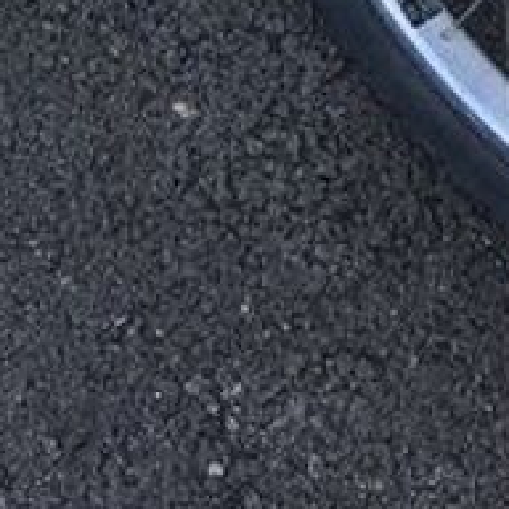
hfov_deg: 9.7
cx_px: -45
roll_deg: -6.1
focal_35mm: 178
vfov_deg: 8.3
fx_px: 2961
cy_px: -1003
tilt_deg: -44.4
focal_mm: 4.15
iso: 25
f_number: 2.2
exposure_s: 1/108
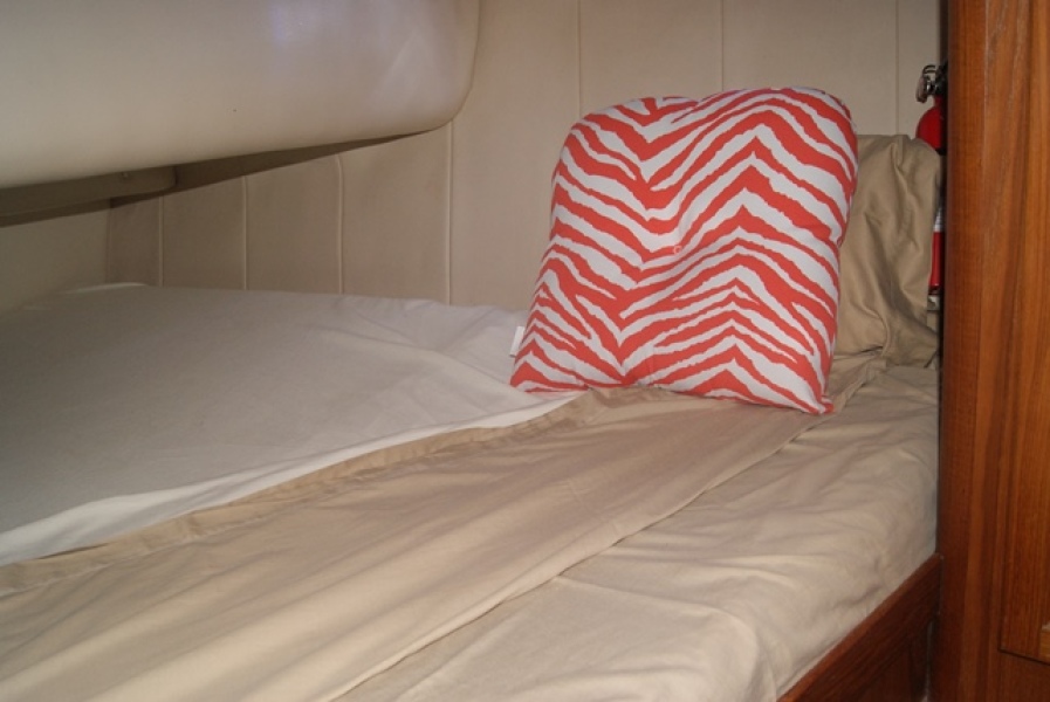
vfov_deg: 43.7
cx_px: 525
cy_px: 351
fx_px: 876
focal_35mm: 30
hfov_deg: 61.9
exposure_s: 1/60
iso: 400
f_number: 5.6
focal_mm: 20
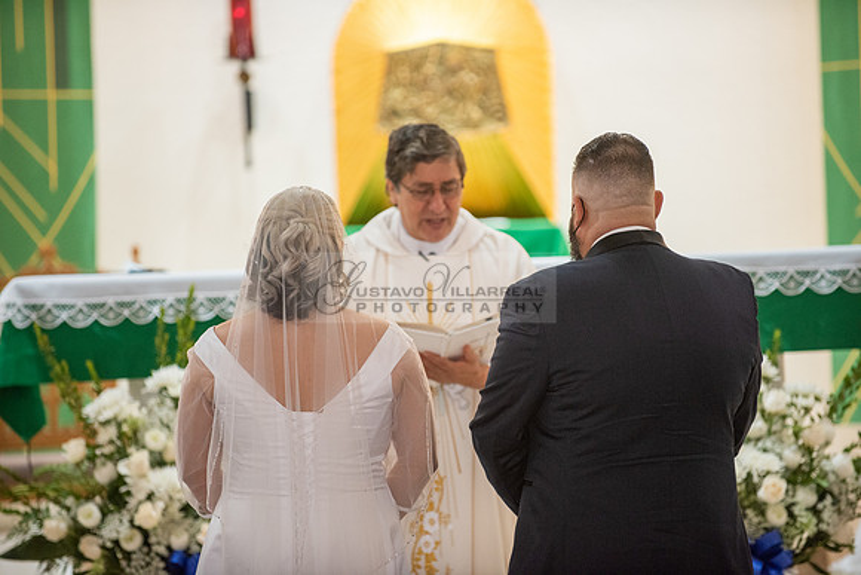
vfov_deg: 6.9
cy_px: 288
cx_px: 430
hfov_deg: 10.3
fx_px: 4784
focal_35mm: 200
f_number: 2.8
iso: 2000
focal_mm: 200
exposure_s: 1/160
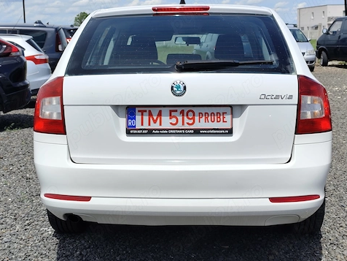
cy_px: 116
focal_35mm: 58
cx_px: 165
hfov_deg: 33.2
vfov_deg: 25.2
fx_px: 581
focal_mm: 6.19
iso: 50
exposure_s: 1/1697
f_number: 1.65
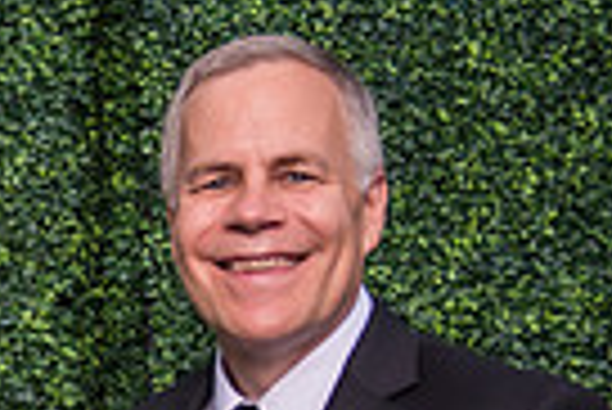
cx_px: -635
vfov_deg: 6.4
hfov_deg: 9.0
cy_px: 598
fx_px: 3642
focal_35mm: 214
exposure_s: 1/1000
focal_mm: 48
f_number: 2.8
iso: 200
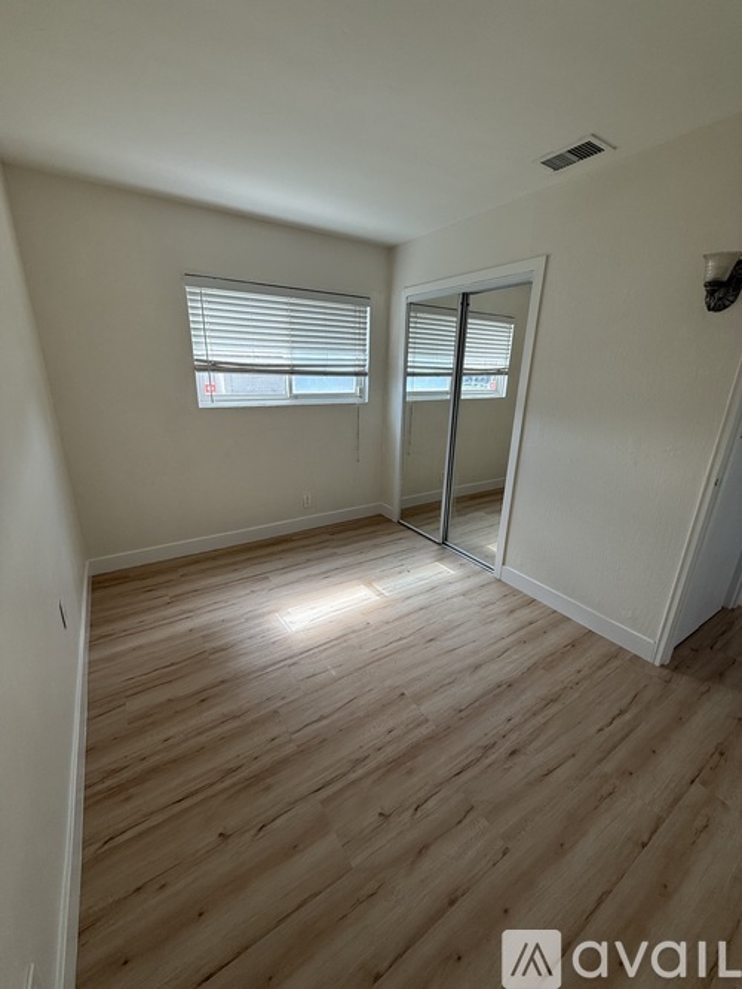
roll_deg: -1.4
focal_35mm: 14
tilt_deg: -17.7
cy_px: 494
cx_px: 371
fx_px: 400
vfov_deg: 102.1
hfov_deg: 85.7
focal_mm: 2.22
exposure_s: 1/120
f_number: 2.2
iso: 50
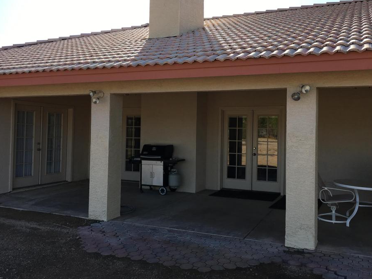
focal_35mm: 33
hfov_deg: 55.3
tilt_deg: +0.2
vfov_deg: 42.9
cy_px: 129
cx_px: 203
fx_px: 355
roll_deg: +0.1
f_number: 2.2
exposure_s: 1/836
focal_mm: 4.15
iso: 25
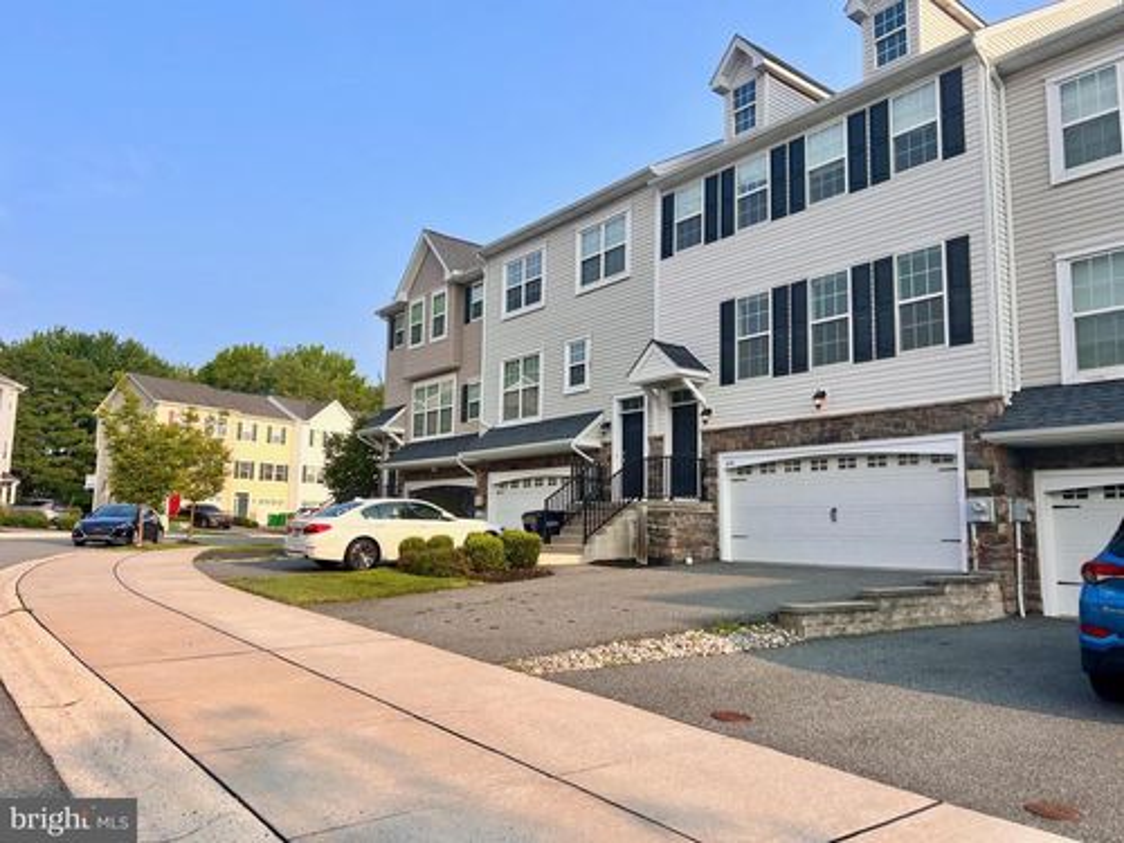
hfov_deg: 67.3
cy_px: 422
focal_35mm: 26
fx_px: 844
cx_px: 562
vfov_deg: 53.1
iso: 50
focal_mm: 5.7
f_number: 1.5
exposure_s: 1/2513
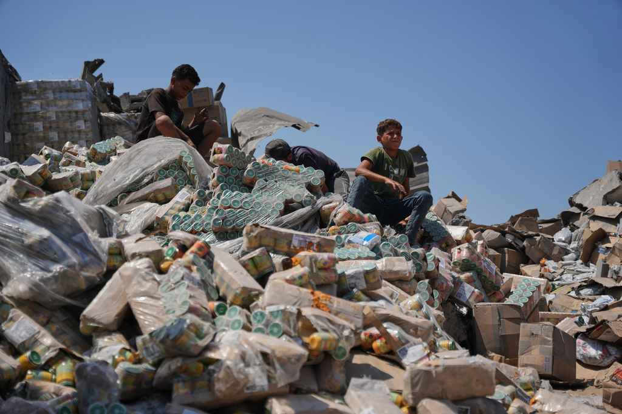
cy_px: 207
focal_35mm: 54
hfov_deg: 36.9
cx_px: 311
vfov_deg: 25.1
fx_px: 931
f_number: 2.8
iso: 100
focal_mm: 53.9
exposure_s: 1/4000
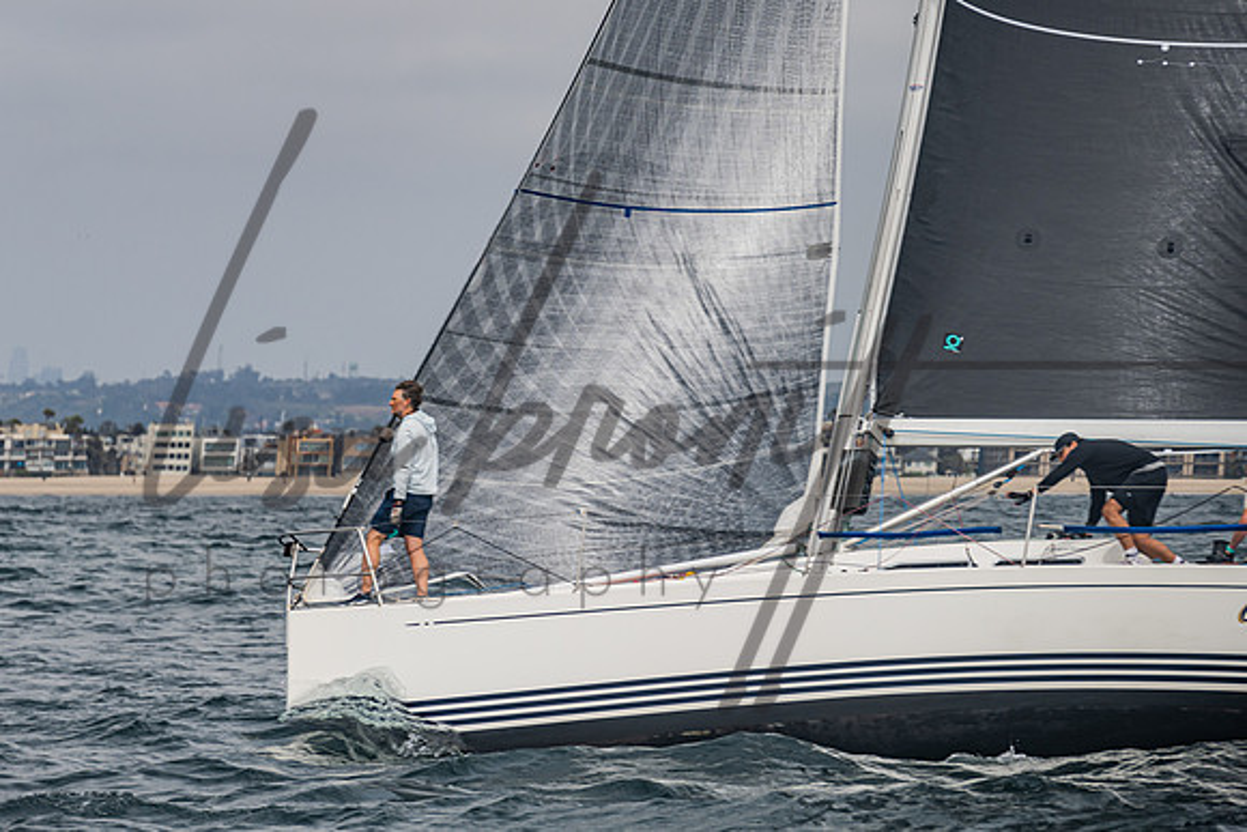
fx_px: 8770
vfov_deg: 5.4
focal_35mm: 253
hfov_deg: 8.1
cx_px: 402
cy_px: 341
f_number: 6.3
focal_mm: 185
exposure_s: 1/640
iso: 160
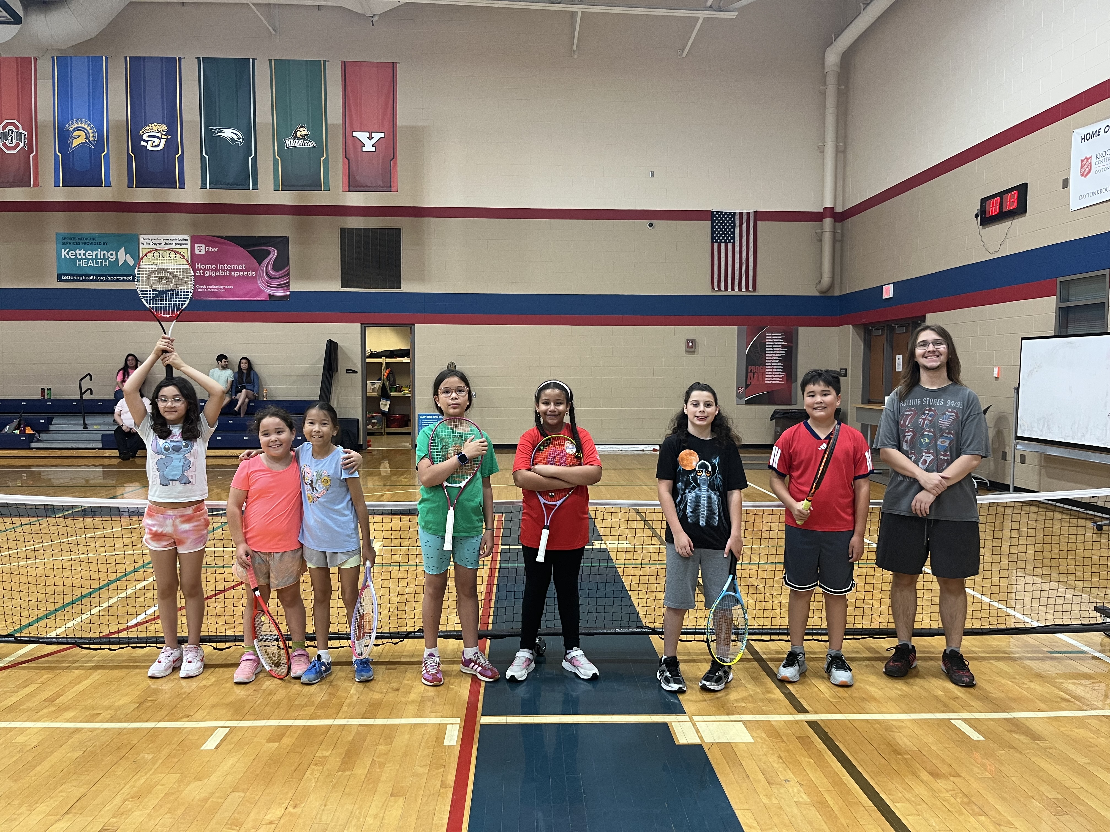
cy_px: 416
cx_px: 555
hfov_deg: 67.3
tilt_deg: -4.4
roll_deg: -0.3
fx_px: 834
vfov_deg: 53.1
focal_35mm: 26
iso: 160
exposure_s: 1/60
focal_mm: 5.1
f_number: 1.6
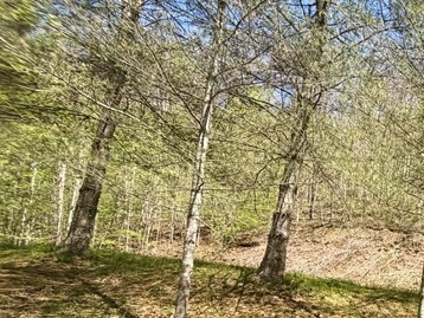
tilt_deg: +8.0
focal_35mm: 40
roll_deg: -3.3
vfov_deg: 32.9
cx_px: 546
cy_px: 322
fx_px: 490
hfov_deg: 34.1
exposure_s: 1/694
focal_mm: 2.22
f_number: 2.2
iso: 40
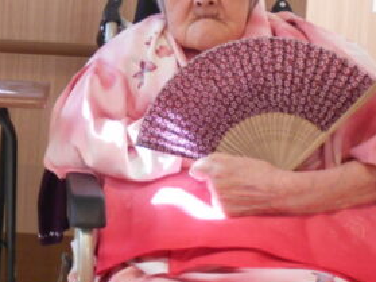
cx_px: 50
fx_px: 608
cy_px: 66
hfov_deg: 32.9
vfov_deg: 25.7
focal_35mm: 56
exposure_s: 1/30
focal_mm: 4.6
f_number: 3.2
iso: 280
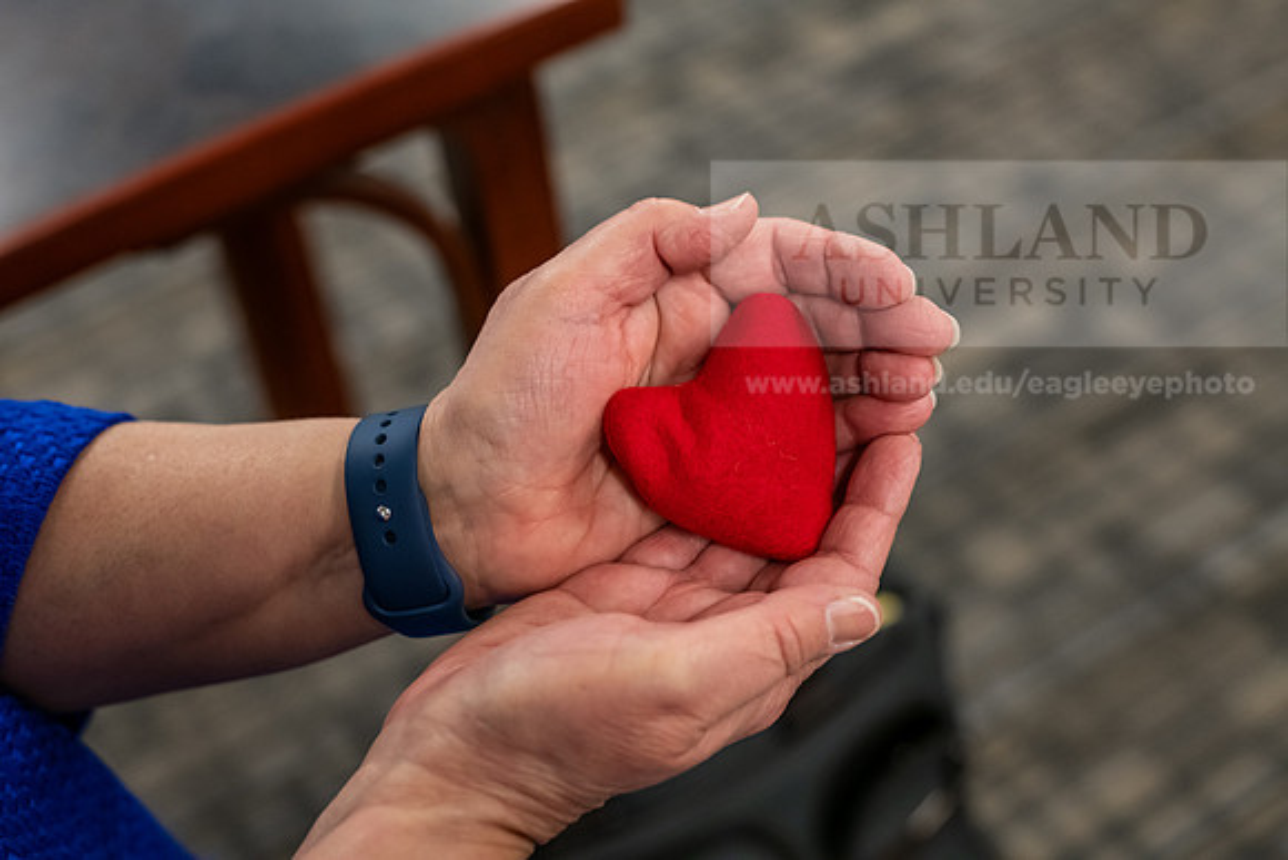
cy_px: 430
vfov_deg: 27.0
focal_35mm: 50
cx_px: 644
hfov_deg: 39.6
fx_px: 1789
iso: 1600
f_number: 3.2
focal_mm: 50
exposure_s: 1/160
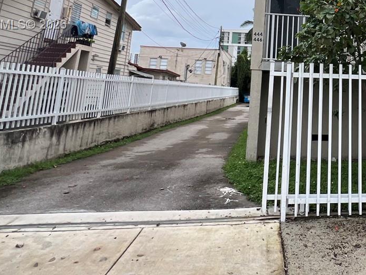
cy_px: 25
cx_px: 325
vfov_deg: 42.7
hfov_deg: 53.1
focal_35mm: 30
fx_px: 317
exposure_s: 1/978
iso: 32
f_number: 1.8
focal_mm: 1.57
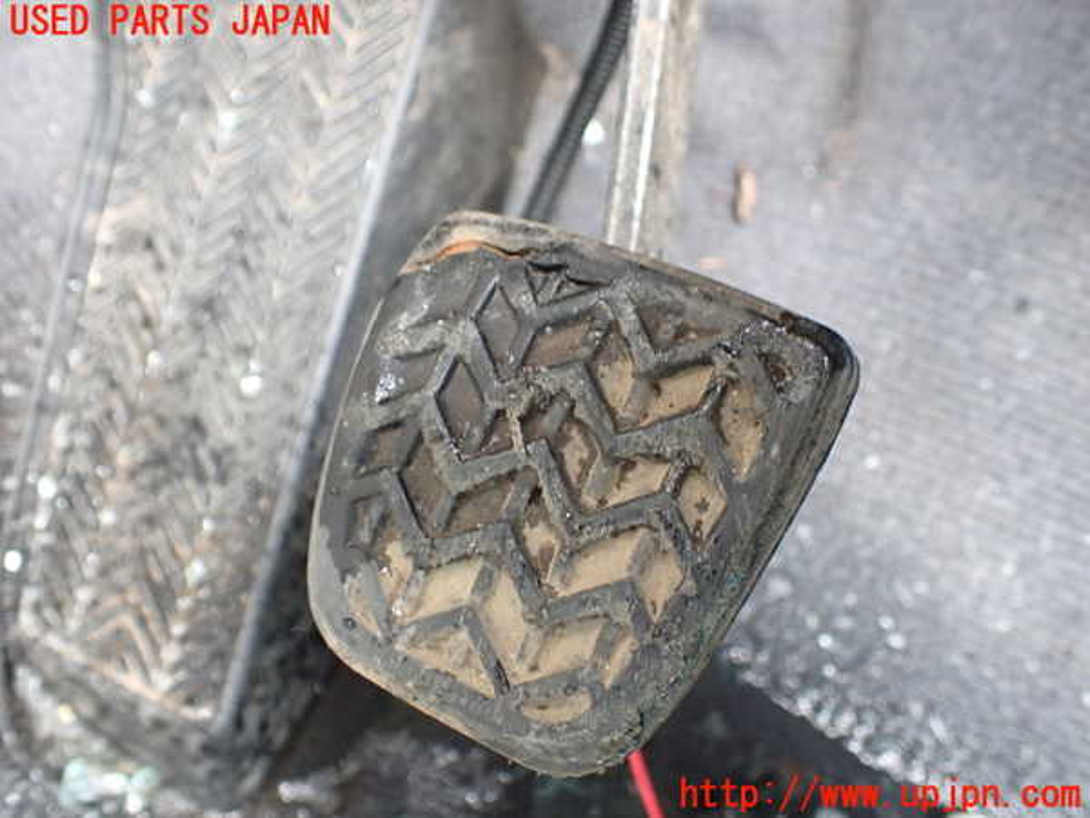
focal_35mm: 30
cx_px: 545
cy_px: 409
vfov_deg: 46.8
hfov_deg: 60.0
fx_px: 945
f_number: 2.3
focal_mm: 5.4
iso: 800
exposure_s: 1/30
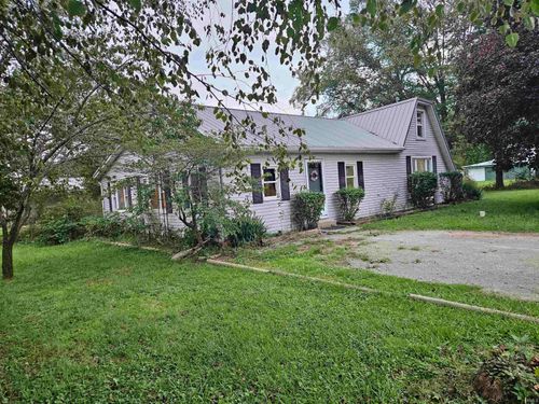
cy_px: 202
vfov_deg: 58.9
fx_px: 358
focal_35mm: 23
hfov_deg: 73.9
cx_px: 270
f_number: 1.8
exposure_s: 1/120
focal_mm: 5.4
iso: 160
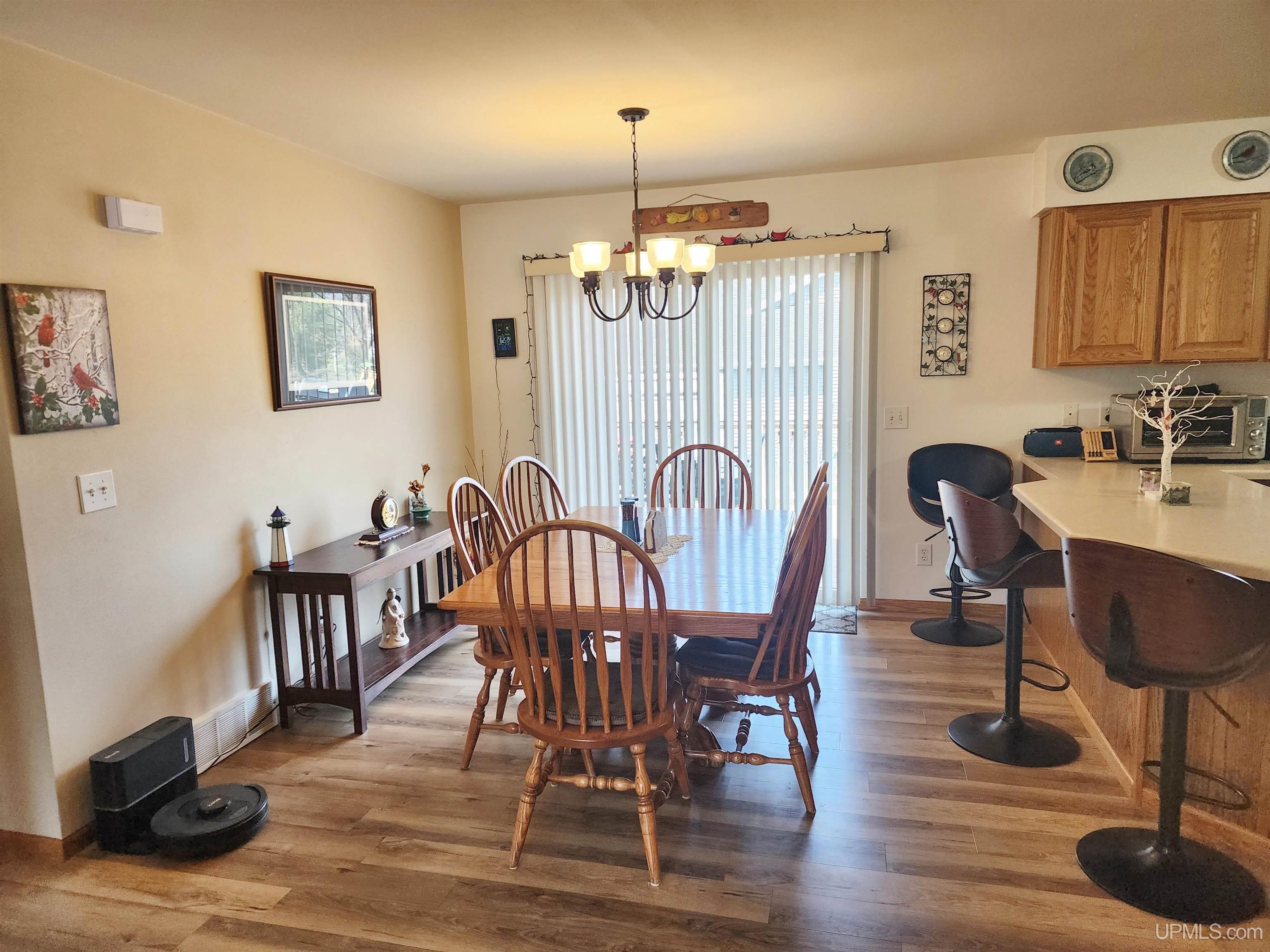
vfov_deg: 58.9
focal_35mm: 23
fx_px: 844
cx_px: 635
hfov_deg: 73.9
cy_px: 476
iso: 200
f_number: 1.8
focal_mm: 6.4
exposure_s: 1/180
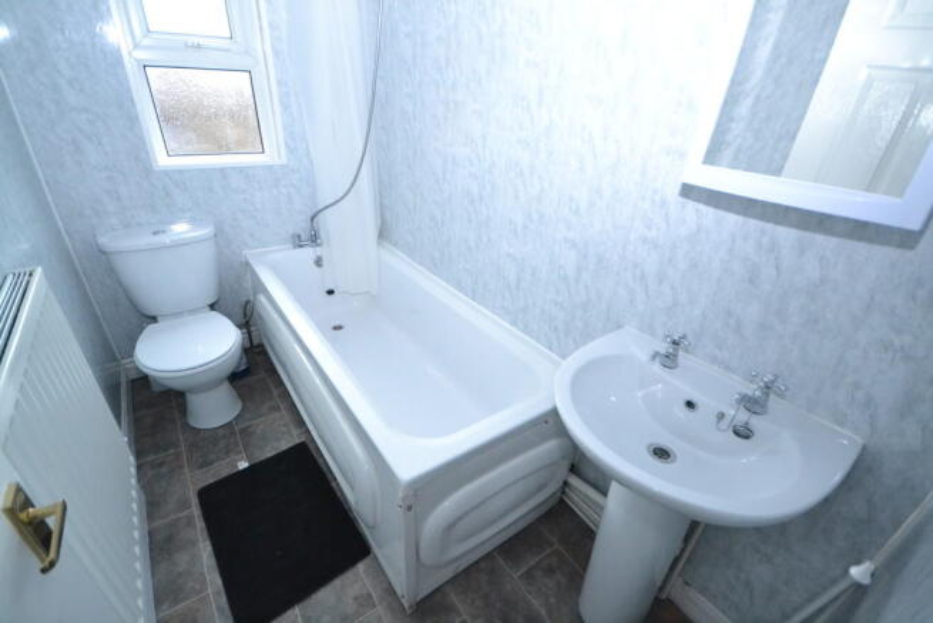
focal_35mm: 15
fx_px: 389
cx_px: 466
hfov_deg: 100.4
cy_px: 312
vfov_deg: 77.4
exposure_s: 1/60
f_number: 4
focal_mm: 10
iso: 2800
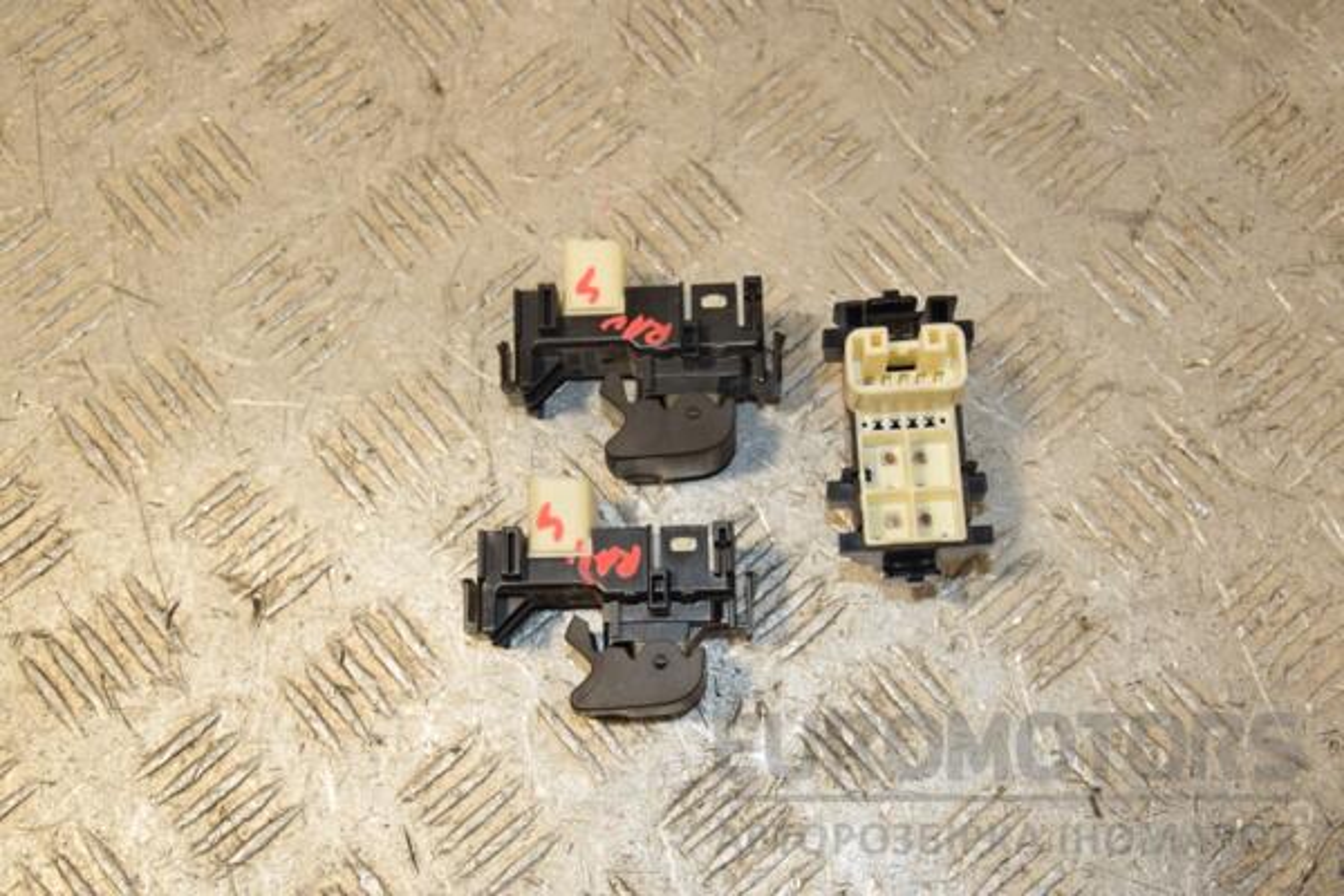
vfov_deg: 25.8
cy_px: 448
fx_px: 1960
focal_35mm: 52
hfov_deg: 37.9
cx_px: 672
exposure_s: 1/200
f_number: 9
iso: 800
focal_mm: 35
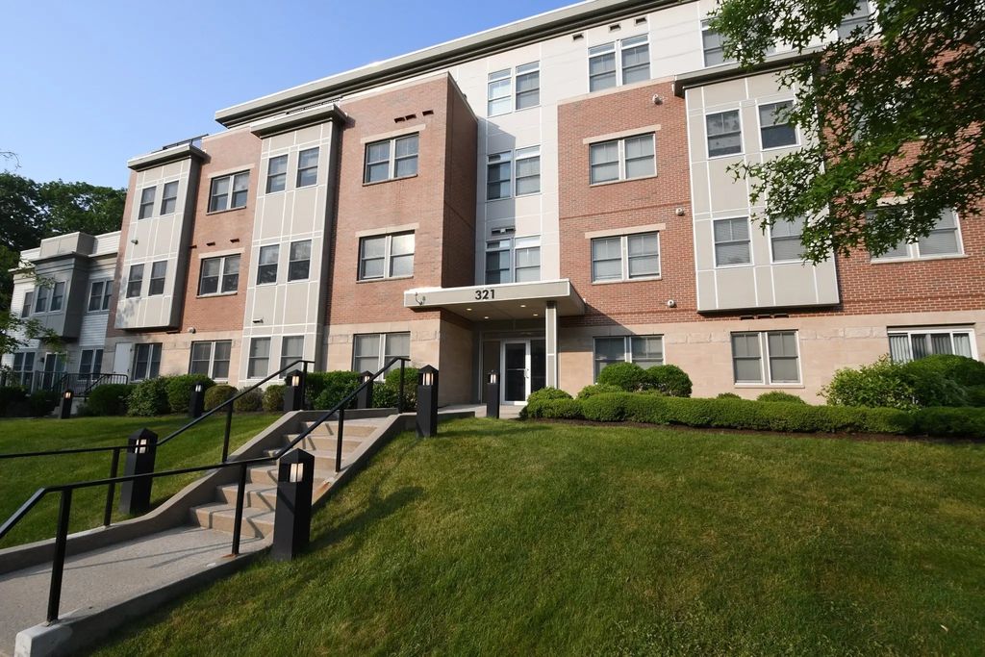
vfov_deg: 77.3
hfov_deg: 100.4
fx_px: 410
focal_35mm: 15
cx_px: 492
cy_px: 328
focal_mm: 10
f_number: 13
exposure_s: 1/500
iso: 800
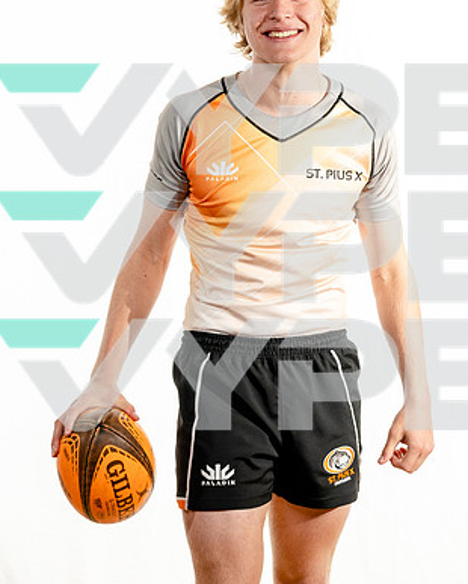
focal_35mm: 87
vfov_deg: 21.8
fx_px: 1505
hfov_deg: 17.7
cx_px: 246
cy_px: 177
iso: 160
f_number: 8
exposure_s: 1/250
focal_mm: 44
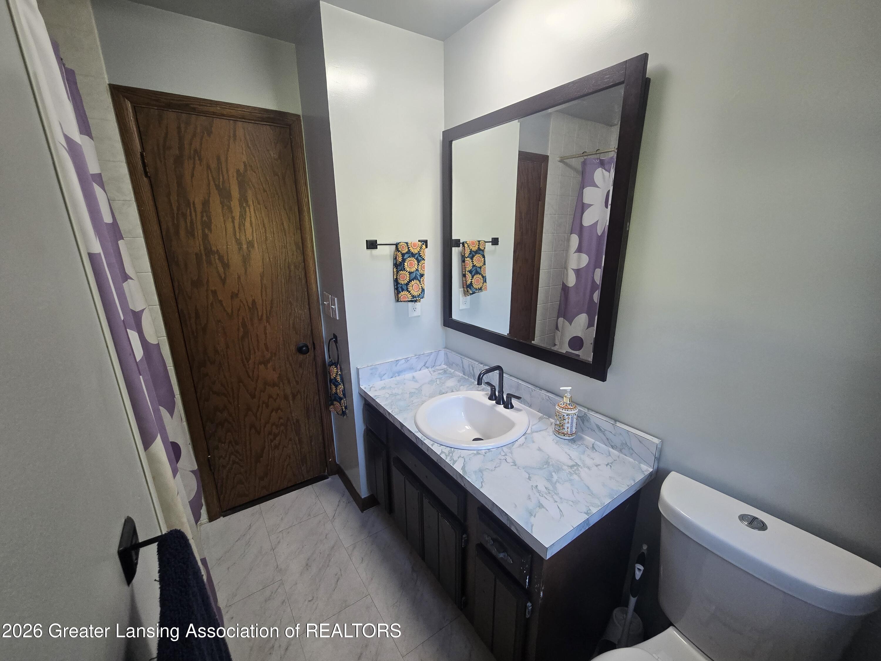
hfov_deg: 106.2
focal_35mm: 13
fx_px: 331
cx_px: 440
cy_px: 330
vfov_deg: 89.9
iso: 200
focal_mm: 2.2
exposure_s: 1/60
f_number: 2.2
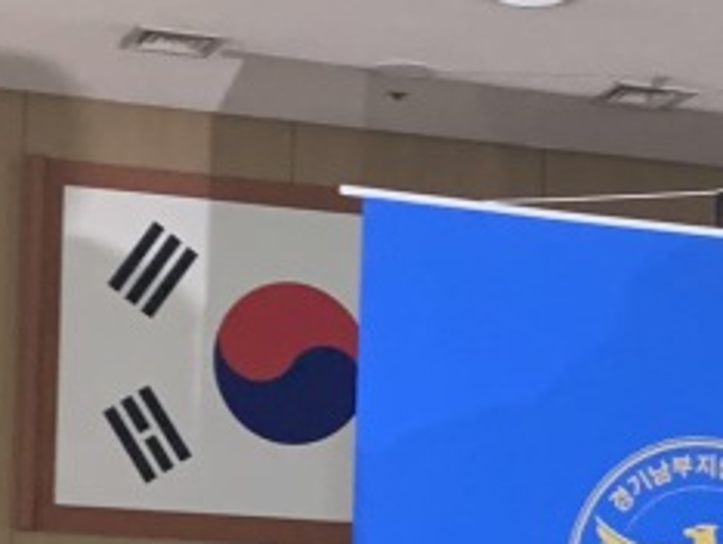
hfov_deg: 13.9
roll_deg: -0.7
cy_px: 606
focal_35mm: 142
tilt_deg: +0.7
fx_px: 2969
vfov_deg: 10.3
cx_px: 476
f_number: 1.8
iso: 125
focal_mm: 4.25
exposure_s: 1/60
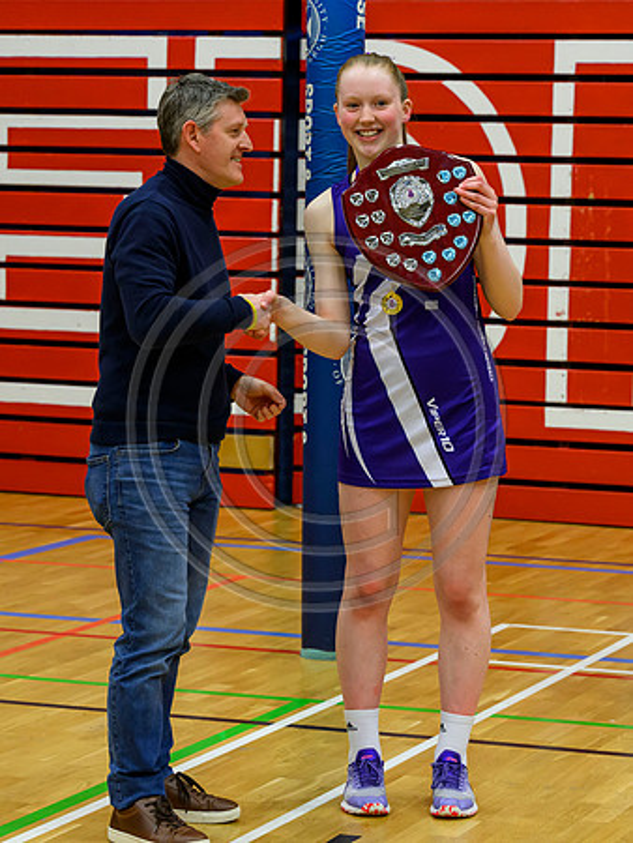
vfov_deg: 15.6
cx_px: 342
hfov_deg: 11.8
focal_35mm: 126
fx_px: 3070
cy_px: 370
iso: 3200
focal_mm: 78
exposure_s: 1/250
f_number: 5
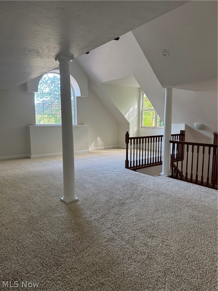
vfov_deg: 71.6
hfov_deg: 56.8
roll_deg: -0.2
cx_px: 109
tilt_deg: -7.6
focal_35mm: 24
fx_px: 202
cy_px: 146
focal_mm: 6.76
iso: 200
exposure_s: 1/120
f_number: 1.78
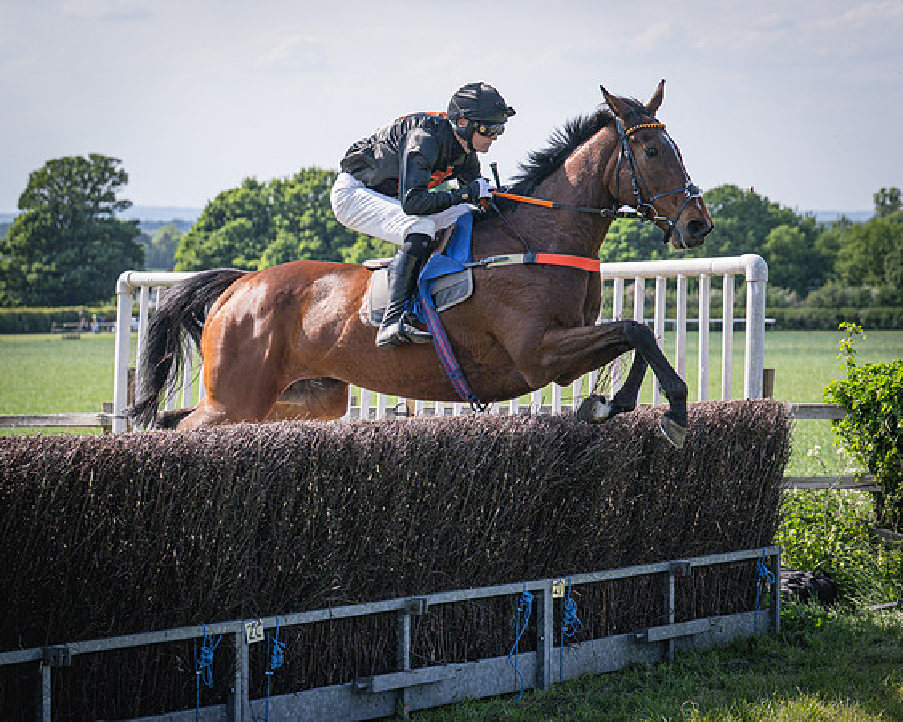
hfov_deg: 16.1
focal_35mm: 120
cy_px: 389
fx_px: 3196
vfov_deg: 12.9
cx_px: 431
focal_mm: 74
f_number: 4
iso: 400
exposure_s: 1/3200
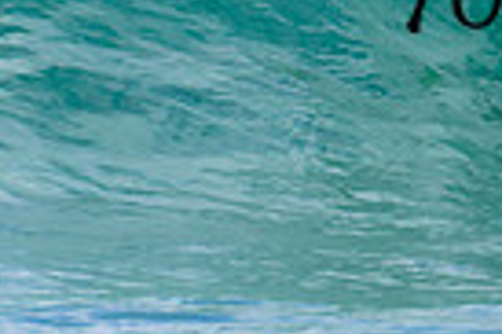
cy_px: -64
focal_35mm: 4644
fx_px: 64680
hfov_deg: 0.4
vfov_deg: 0.3
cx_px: 626
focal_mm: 800
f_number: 11
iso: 720
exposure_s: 1/2000
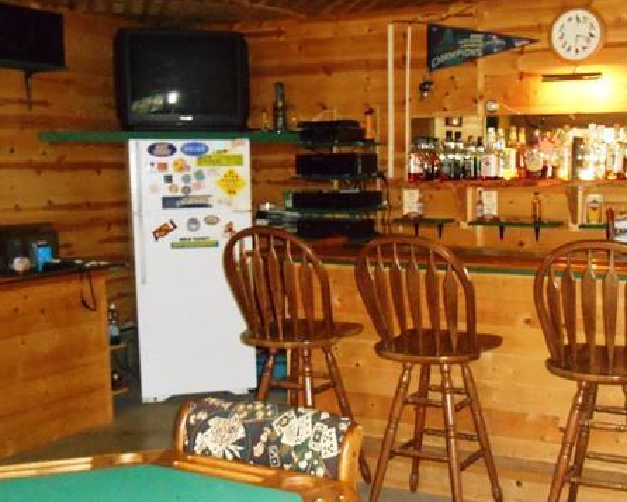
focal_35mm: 49
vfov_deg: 30.8
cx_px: 419
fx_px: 909
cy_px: 288
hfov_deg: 37.6
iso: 1100
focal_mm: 6.3
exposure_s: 1/30
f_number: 3.7
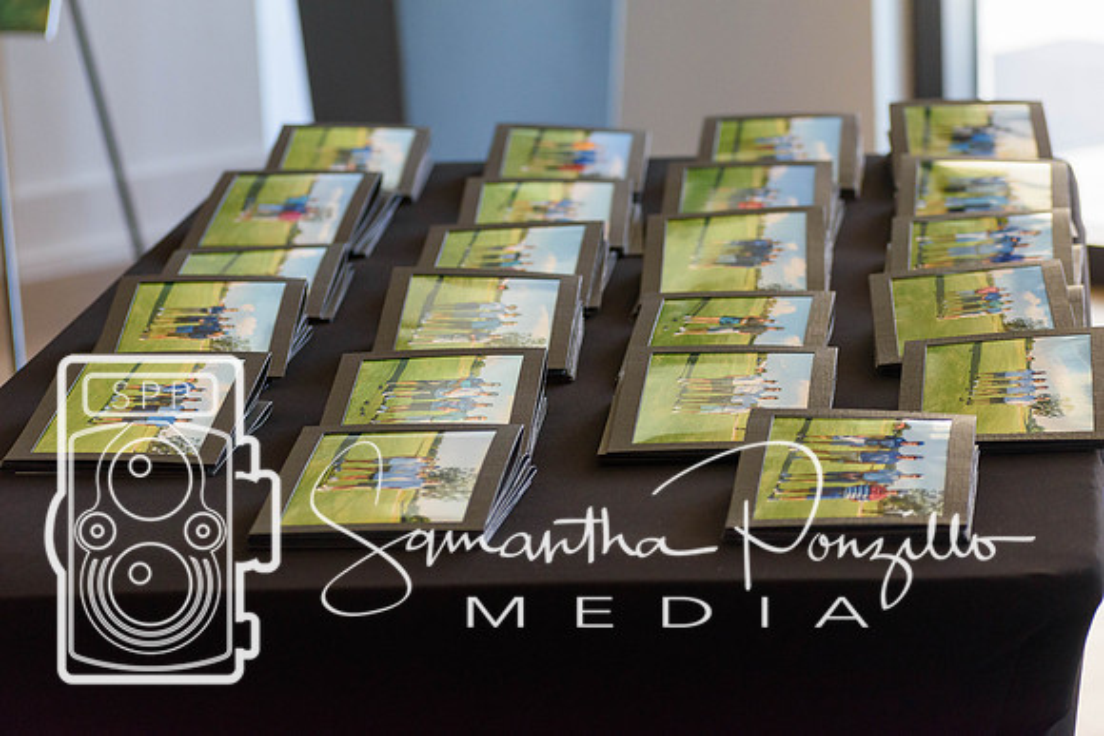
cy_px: 368
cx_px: 552
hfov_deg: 14.9
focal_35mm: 138
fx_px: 4233
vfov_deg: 9.9
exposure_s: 1/125
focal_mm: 92
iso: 1100
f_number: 4.8
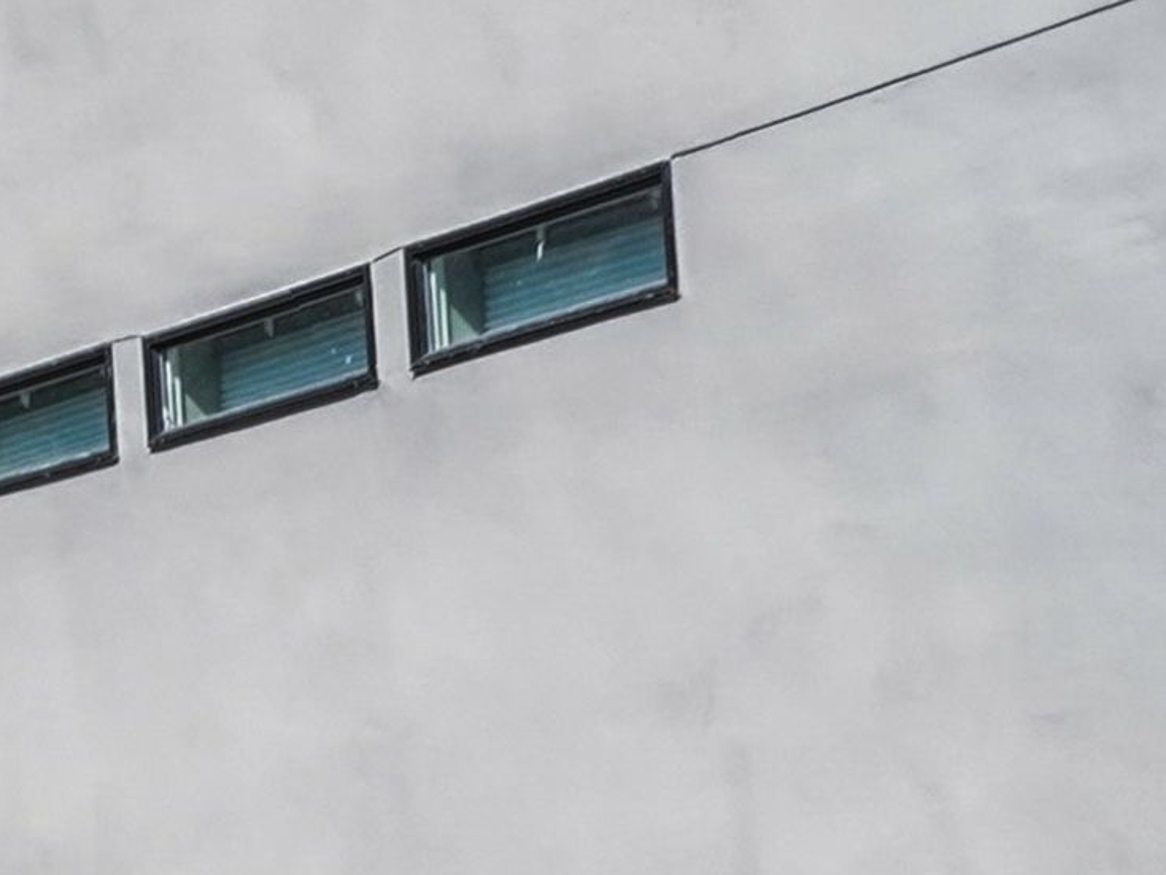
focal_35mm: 168
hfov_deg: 7.7
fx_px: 5666
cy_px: 989
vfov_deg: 8.8
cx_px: -3549
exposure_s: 1/5000
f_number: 8
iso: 400
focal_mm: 21.4
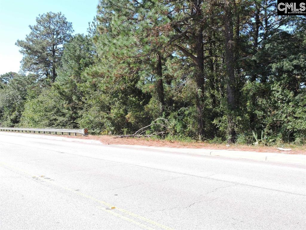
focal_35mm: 35
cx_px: 153
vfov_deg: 40.7
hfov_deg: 52.6
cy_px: 115
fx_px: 309
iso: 100
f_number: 3.8
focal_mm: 6.3
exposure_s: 1/320
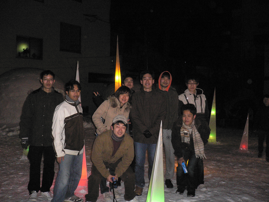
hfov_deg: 52.6
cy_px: 101
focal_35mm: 35
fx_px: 272
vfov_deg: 40.7
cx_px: 134
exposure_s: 1/60
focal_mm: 5.8
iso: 400
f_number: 2.8
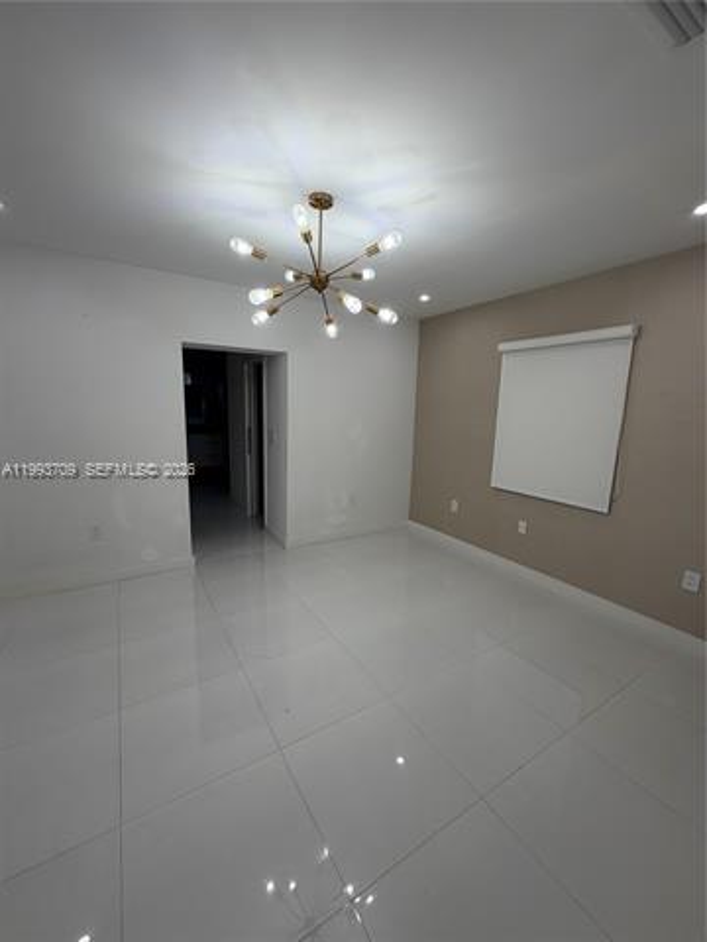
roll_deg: -1.5
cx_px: 354
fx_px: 381
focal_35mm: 14
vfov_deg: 102.1
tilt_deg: -9.7
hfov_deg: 85.7
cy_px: 471
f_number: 2.2
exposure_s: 1/120
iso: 50
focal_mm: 2.22
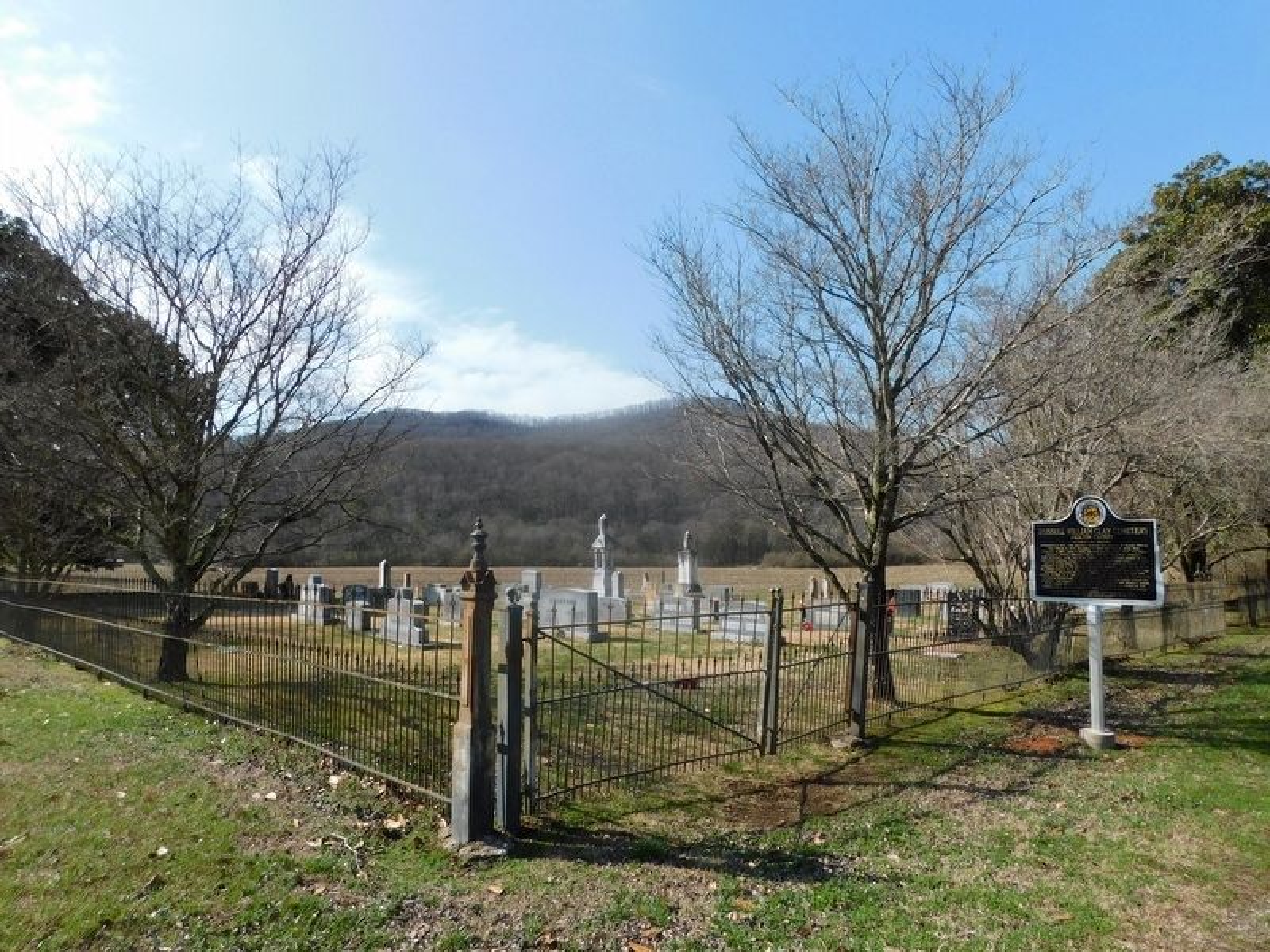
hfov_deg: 73.9
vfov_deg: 58.9
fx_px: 844
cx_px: 635
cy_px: 476
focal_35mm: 23
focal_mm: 4
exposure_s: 1/1250
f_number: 3
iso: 125
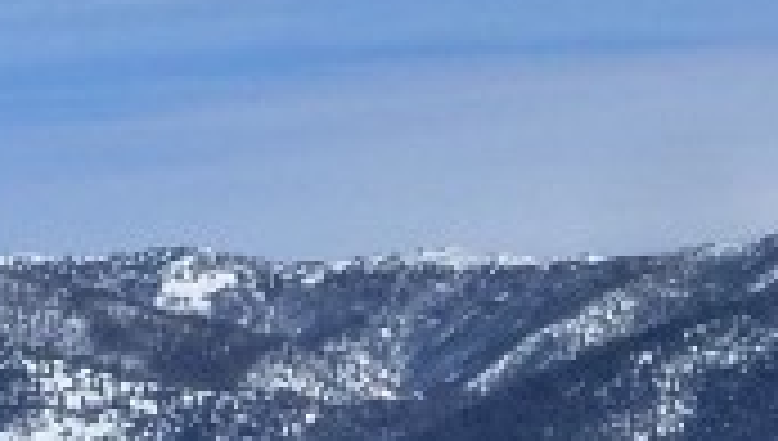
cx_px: -490
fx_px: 6778
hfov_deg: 6.5
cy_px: 976
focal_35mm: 328
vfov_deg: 3.7
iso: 160
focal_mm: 8.7
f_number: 4.1
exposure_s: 1/2000
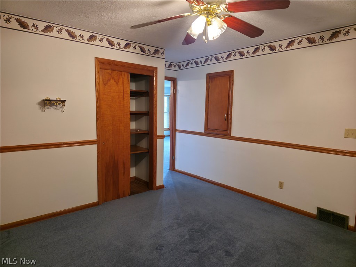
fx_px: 237
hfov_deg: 73.9
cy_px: 134
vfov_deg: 58.9
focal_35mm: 23
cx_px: 178
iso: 200
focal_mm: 6.3
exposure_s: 1/40
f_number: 1.7
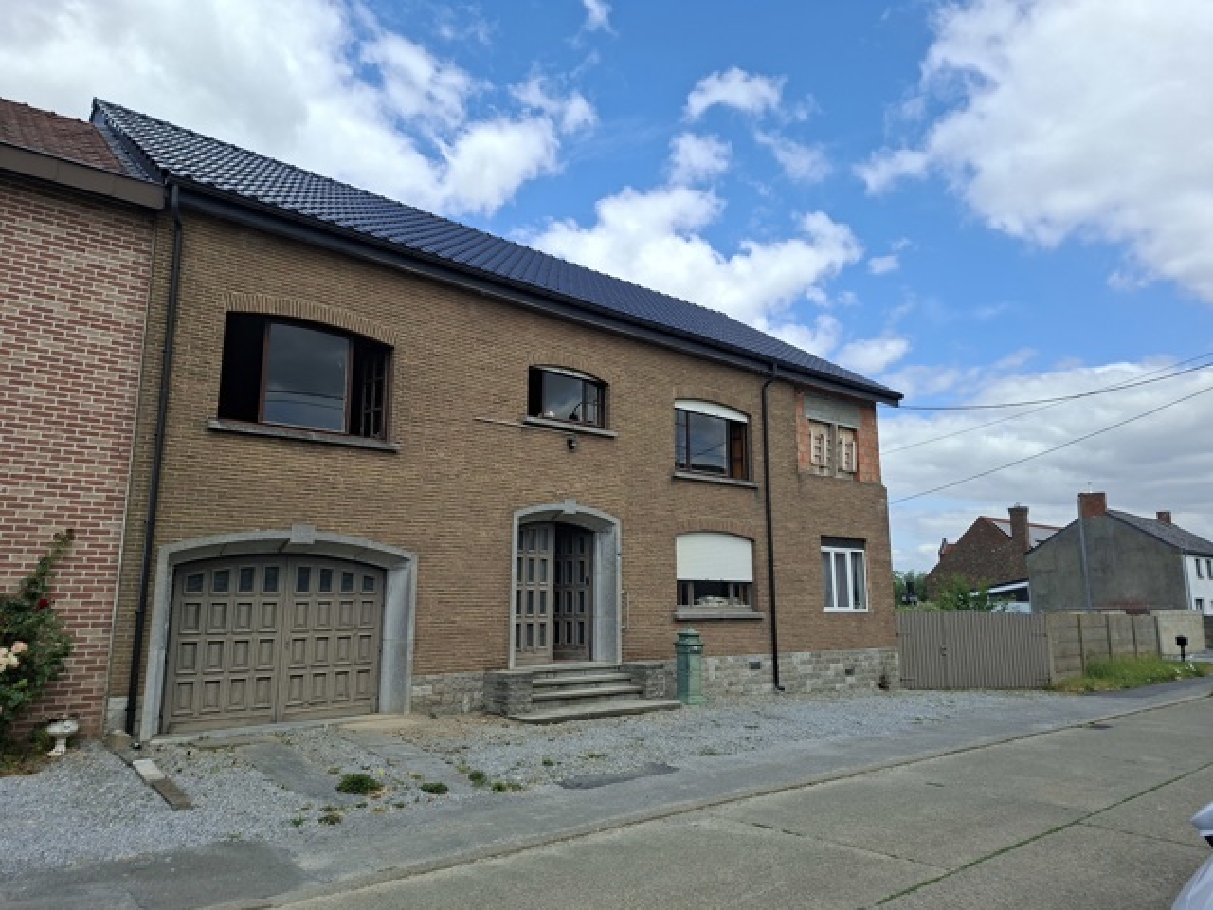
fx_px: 806
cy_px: 455
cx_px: 606
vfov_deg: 58.9
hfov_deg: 73.9
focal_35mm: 23
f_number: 1.8
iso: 50
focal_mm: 5.54
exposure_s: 1/1938
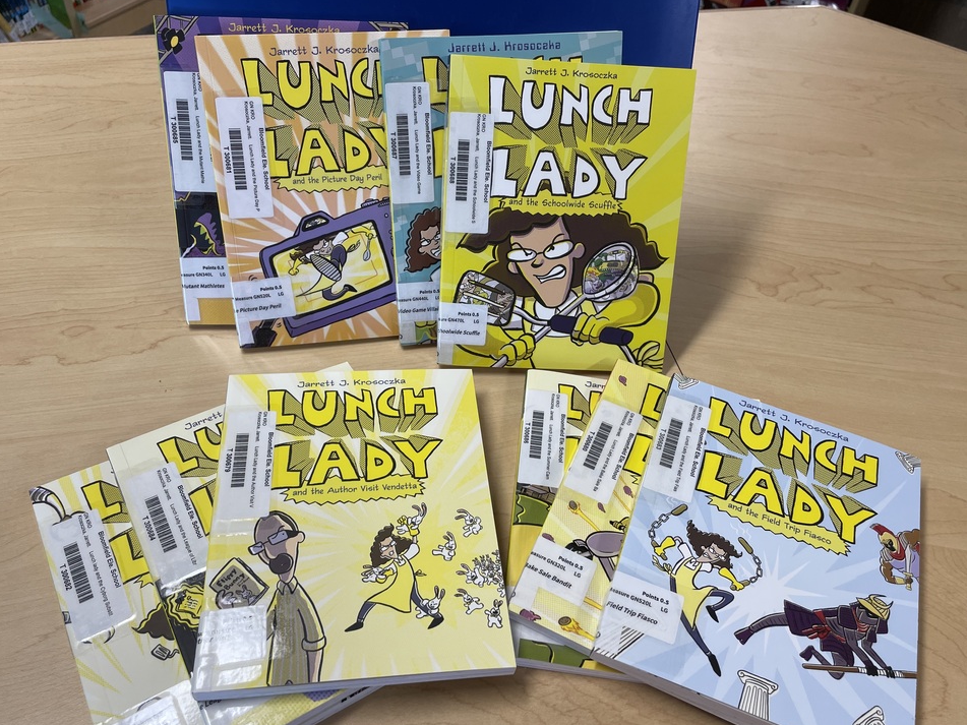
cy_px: 377
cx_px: 467
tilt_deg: -50.1
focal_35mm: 28
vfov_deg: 49.7
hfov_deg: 63.4
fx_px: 782
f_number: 1.6
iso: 50
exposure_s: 1/115
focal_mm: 4.2
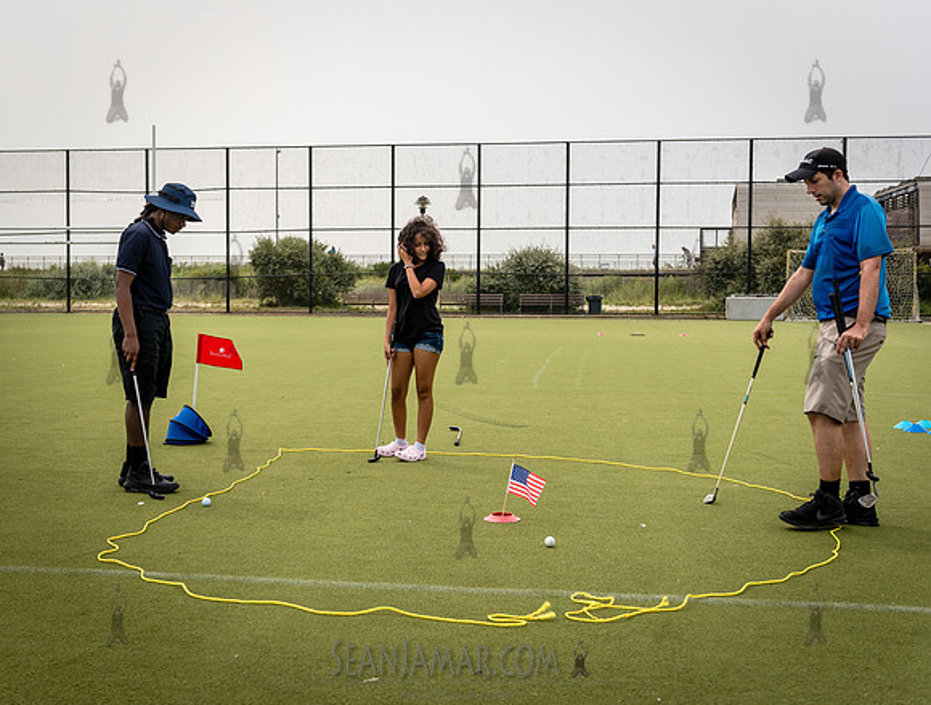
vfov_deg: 33.0
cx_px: 372
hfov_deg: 42.6
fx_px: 1189
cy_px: 346
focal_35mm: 44
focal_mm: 38
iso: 200
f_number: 4
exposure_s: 1/2500
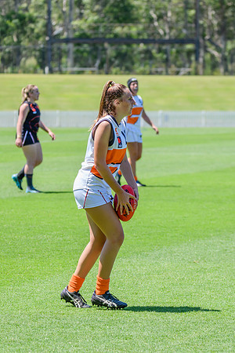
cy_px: 171
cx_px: 127
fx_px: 2427
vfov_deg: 8.3
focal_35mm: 248
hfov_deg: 5.5
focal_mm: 160
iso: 800
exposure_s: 1/2000
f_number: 6.3
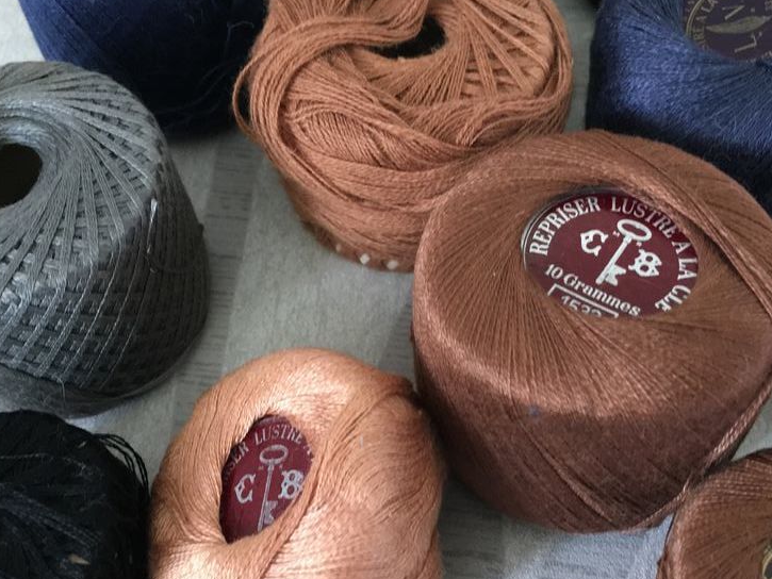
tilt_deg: -59.2
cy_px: 303
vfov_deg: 36.0
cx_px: 384
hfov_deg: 46.8
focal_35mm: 40
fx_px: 892
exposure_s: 1/17
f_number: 2.2
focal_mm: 4.15
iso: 250
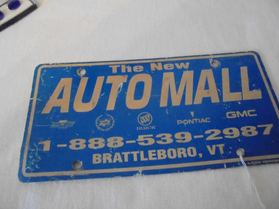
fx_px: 210
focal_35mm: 26
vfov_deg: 53.1
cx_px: 140
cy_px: 104
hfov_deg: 67.3
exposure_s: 1/30
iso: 1600
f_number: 3.5
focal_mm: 4.6
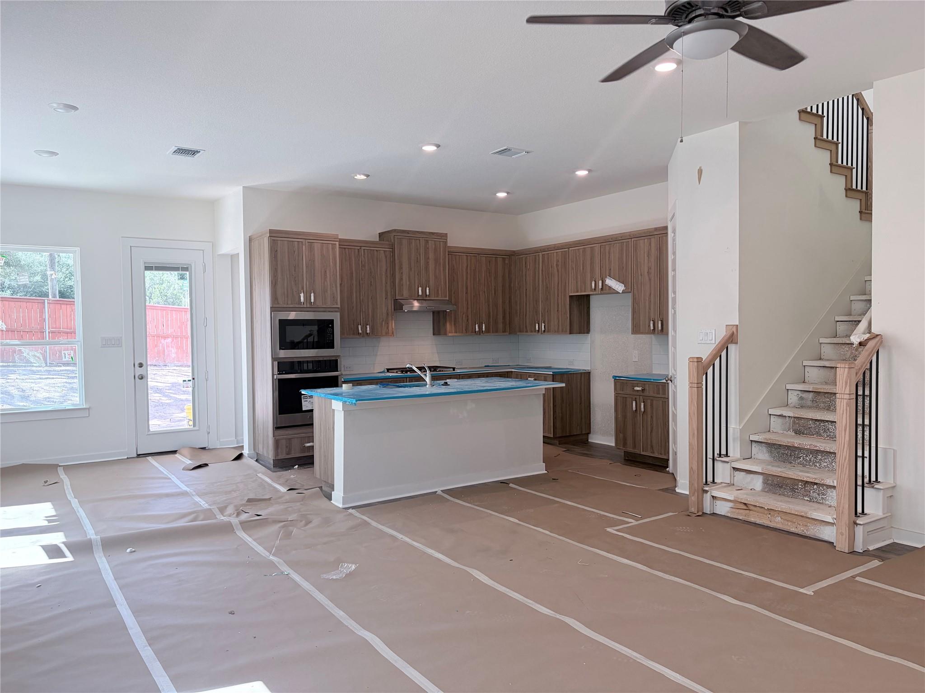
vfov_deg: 53.1
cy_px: 346
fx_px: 695
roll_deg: +1.5
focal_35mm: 26
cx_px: 462
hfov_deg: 67.3
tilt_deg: -1.5
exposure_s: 1/163
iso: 50
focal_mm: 5.96
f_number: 1.6
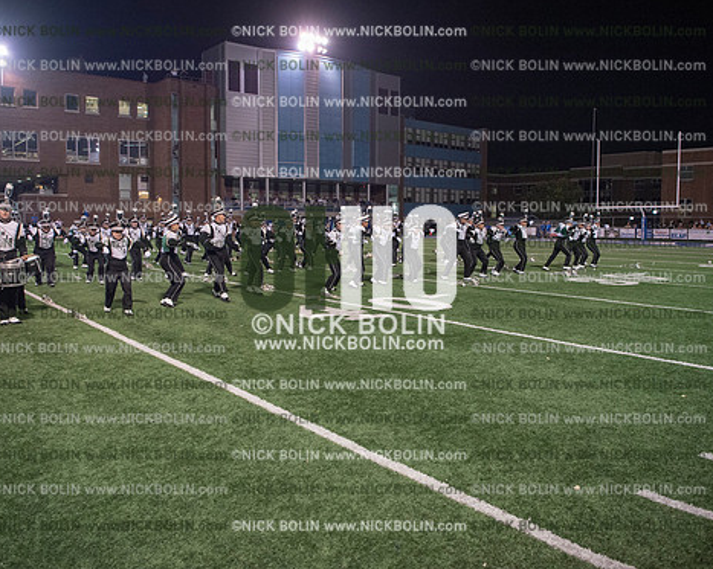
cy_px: 278
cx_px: 348
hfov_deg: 62.2
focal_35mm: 28
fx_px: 590
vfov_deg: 51.5
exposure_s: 1/500
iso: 3200
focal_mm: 24
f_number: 3.2
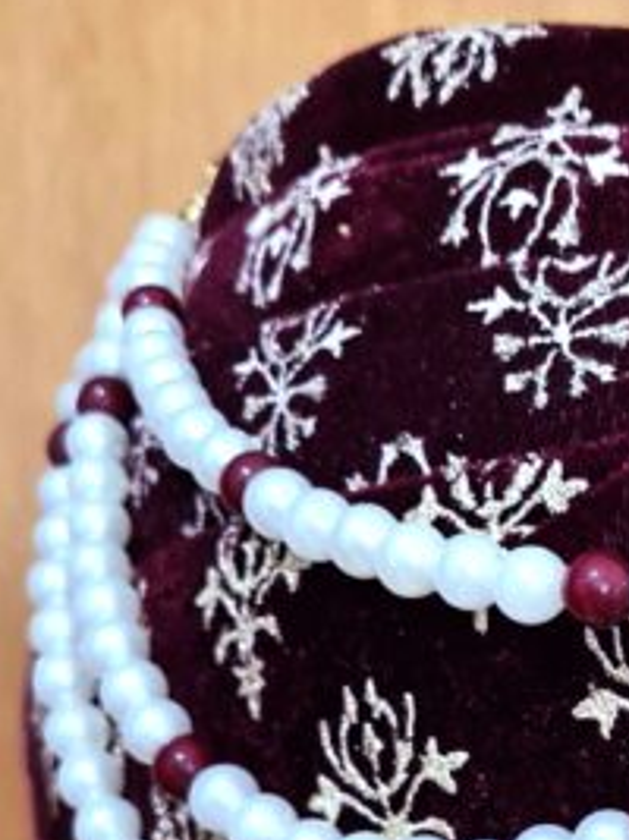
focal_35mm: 91
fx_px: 2206
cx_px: 793
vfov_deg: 21.1
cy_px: 744
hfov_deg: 15.5
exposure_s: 1/40
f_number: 1.8
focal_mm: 5.4
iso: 500
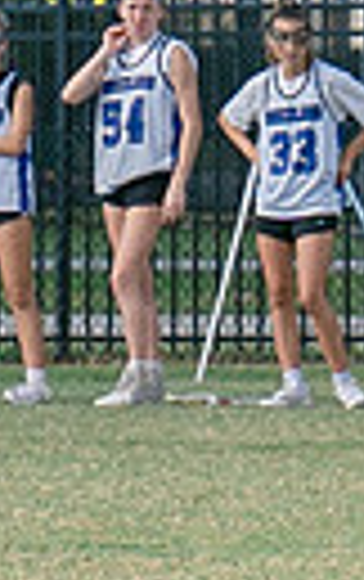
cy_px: 71
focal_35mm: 1017
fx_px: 16088
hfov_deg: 1.3
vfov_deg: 2.1
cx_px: -390
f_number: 5.6
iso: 250
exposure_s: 1/800
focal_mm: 70
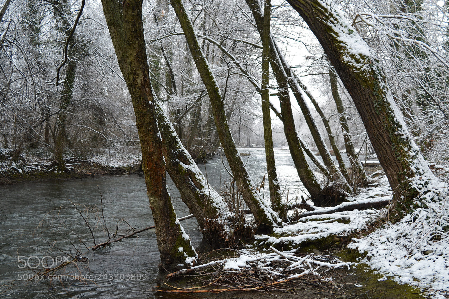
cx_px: 224
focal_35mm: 39
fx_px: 486
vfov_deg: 34.2
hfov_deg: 49.6
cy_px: 150
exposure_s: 1/125
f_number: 5.6
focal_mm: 26
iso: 160
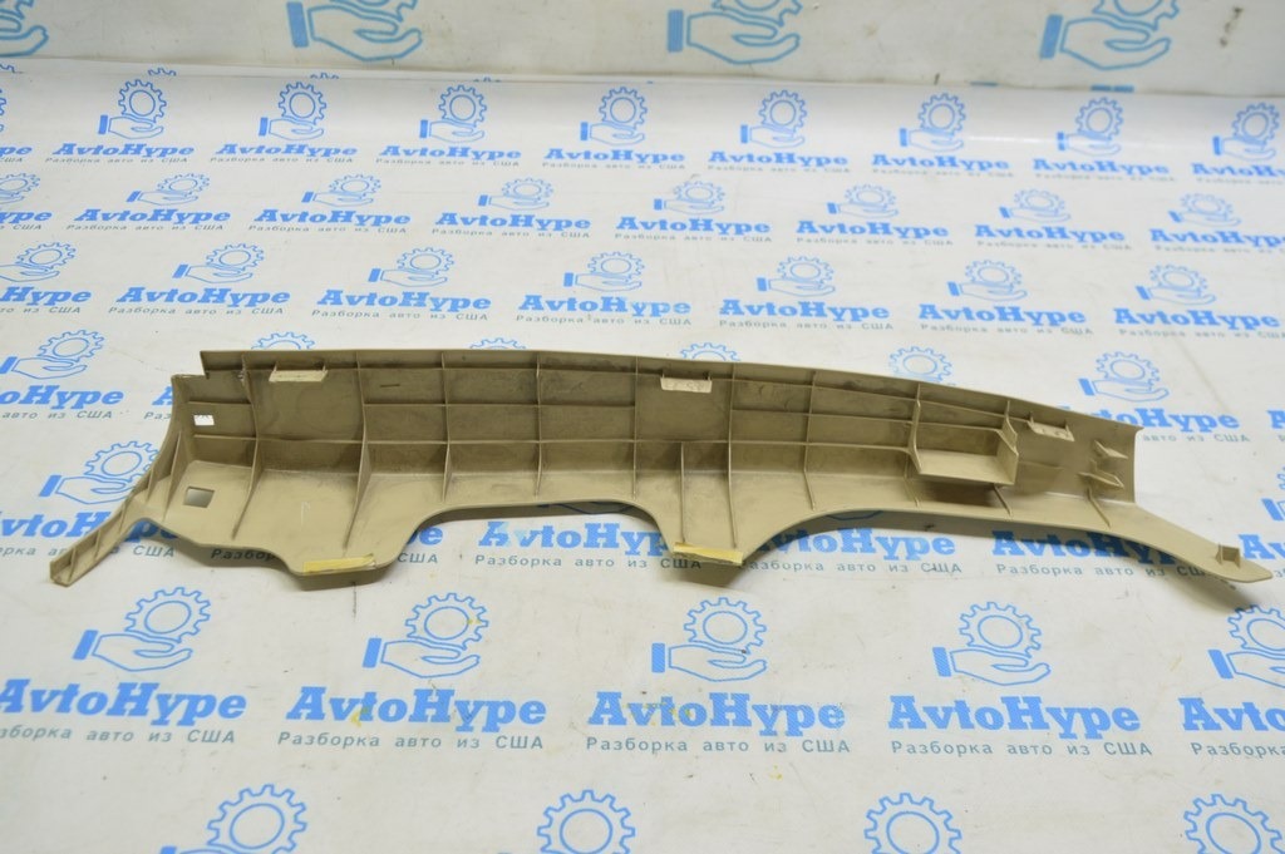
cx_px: 642
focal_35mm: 33
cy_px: 427
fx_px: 1177
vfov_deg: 39.9
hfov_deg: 57.3
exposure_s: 1/20
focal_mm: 22
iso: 400
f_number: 5.6
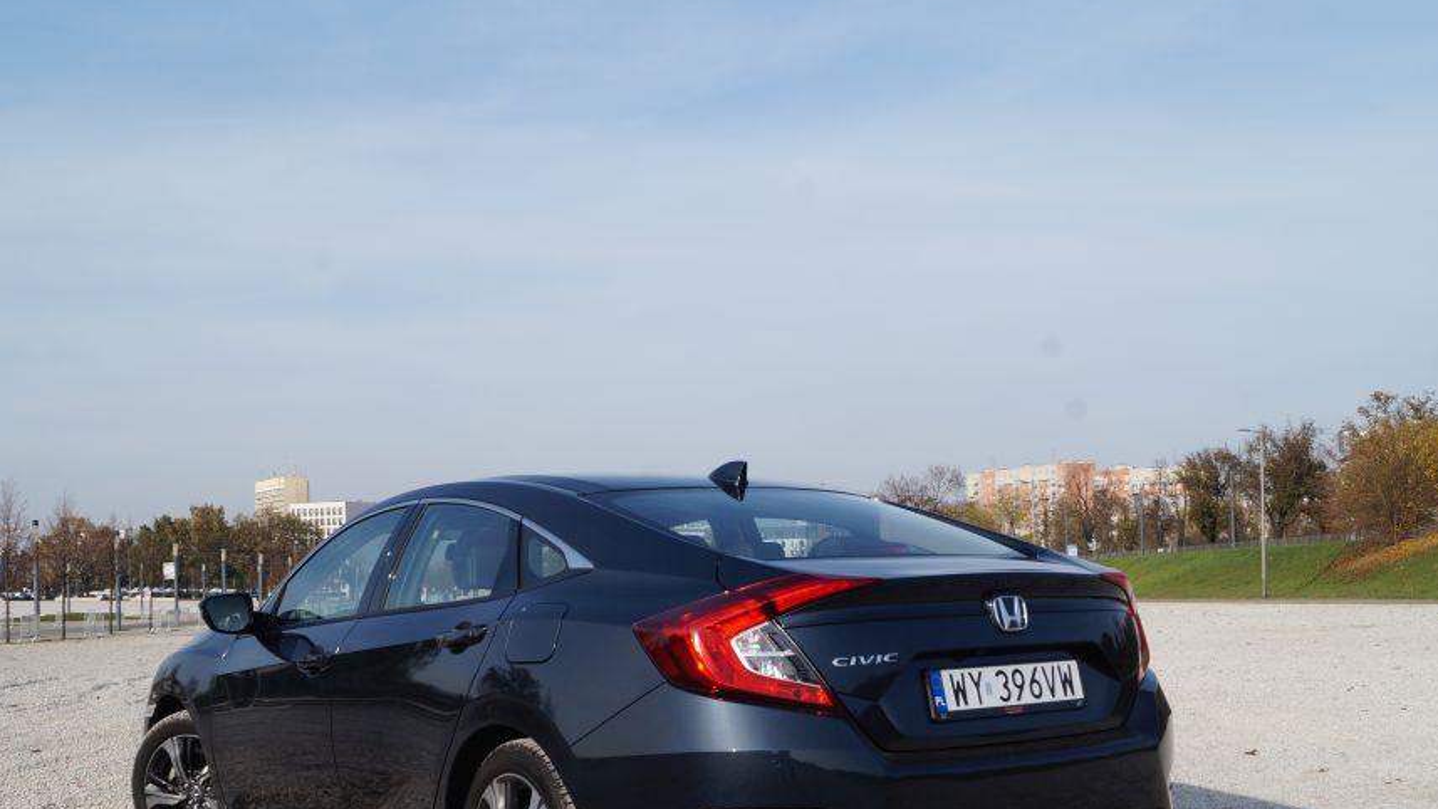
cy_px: 552
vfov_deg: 26.3
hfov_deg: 45.5
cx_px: 685
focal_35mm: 45
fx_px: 1716
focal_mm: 24
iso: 100
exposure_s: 1/125
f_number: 13
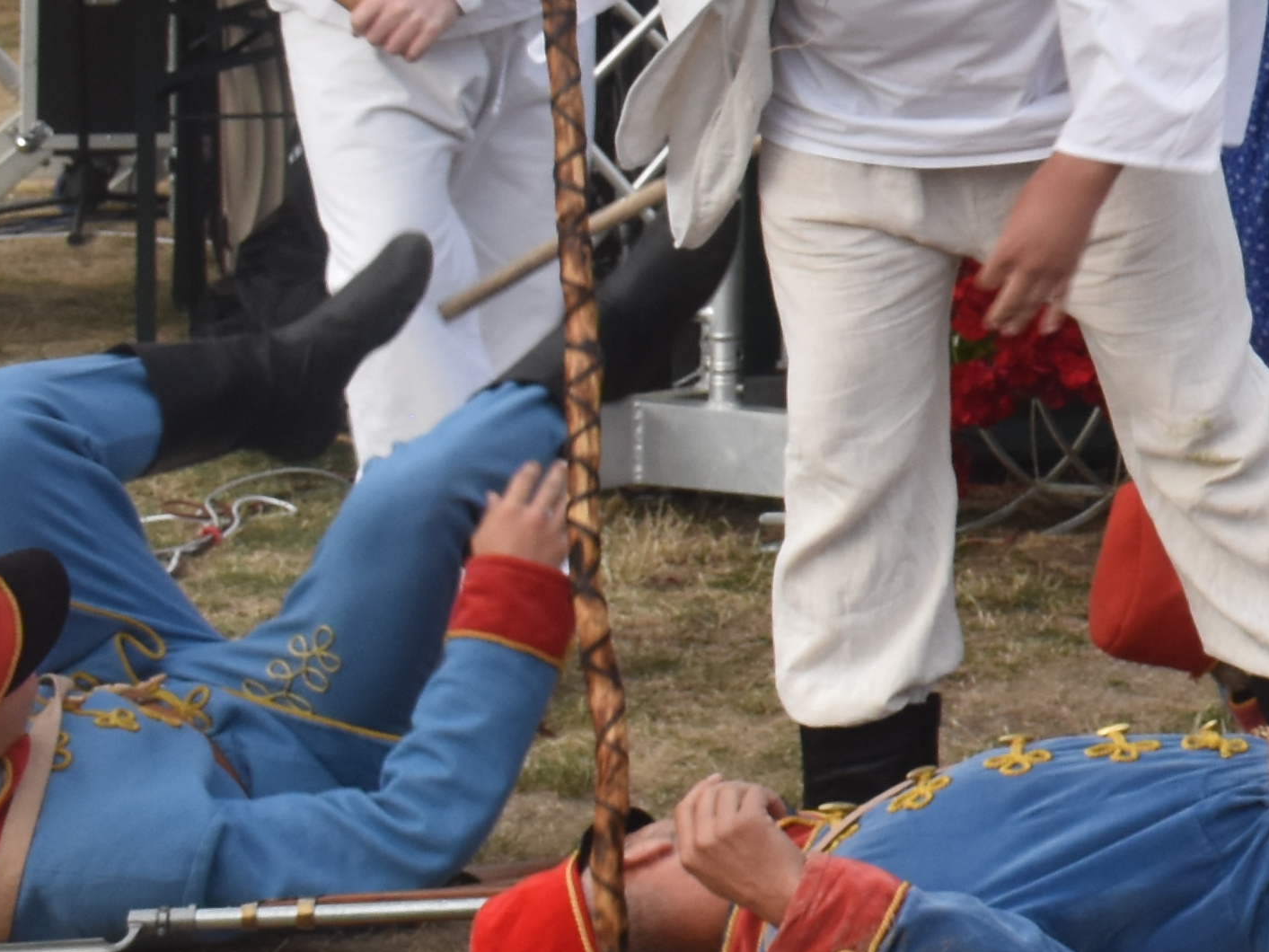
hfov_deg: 9.4
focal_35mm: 196
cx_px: 2528
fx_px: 7186
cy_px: -295
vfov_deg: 7.5
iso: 400
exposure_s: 1/200
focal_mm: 32
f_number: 7.1
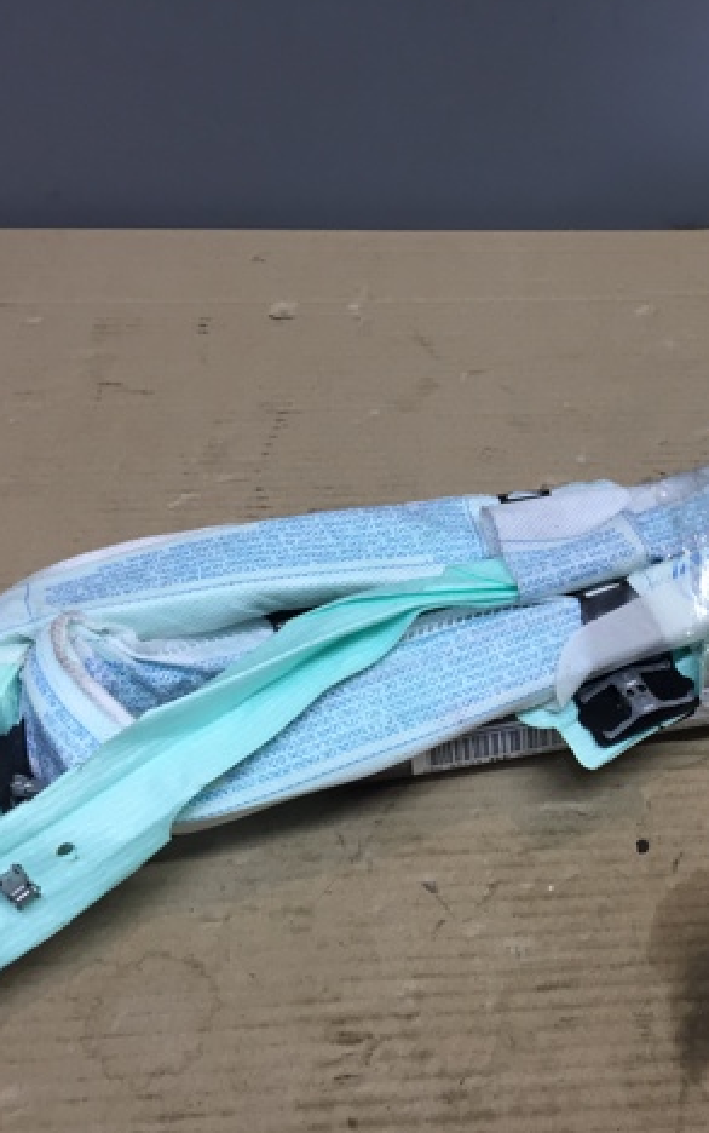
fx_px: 1297
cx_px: 629
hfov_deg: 29.4
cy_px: 569
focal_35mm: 42
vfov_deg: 47.2
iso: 32
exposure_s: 1/33
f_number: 2.2
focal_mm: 4.15
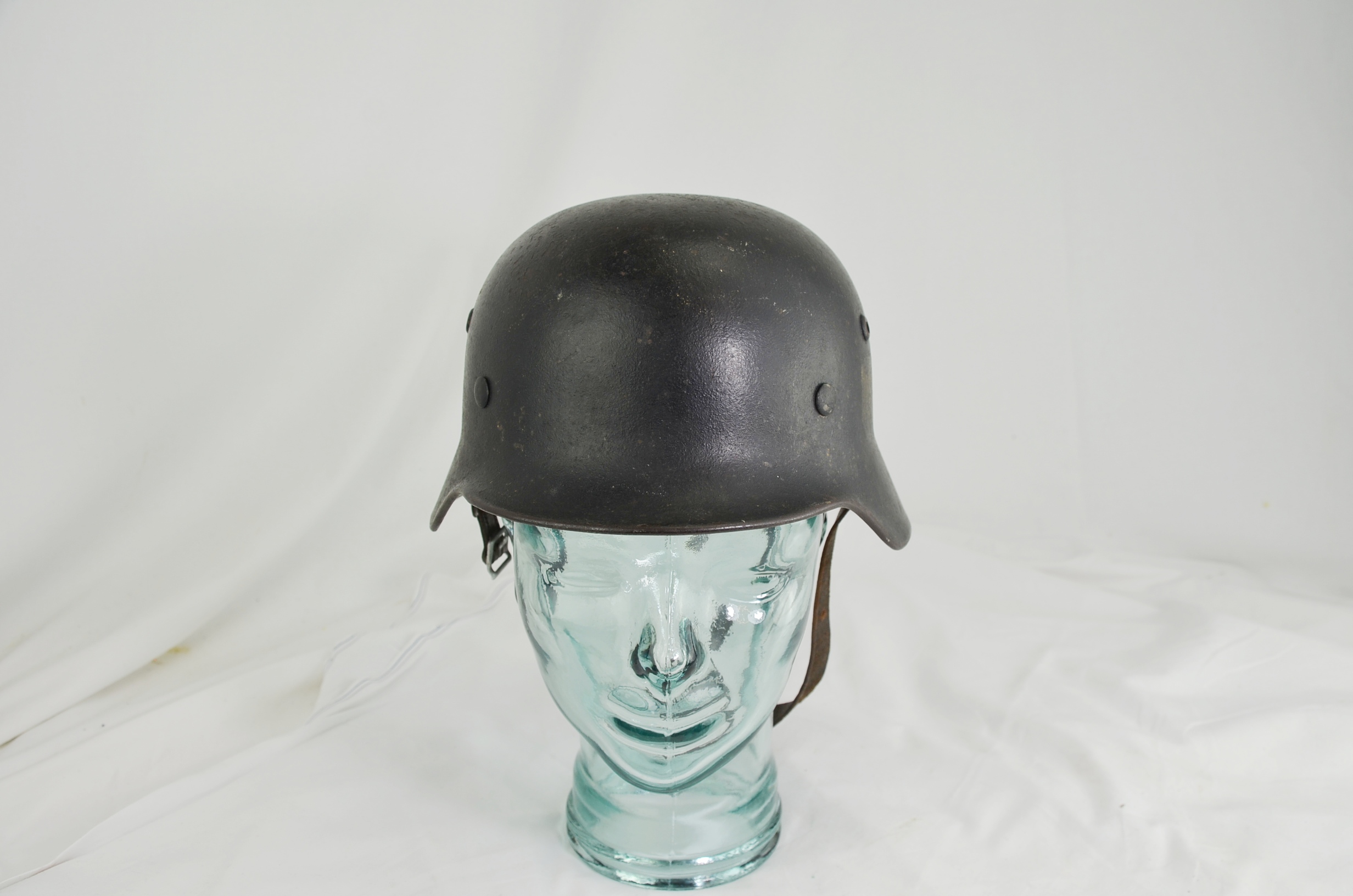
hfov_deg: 53.2
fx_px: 1350
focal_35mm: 36
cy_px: 448
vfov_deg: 36.7
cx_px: 676
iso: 200
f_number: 5.6
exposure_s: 1/125
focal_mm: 24
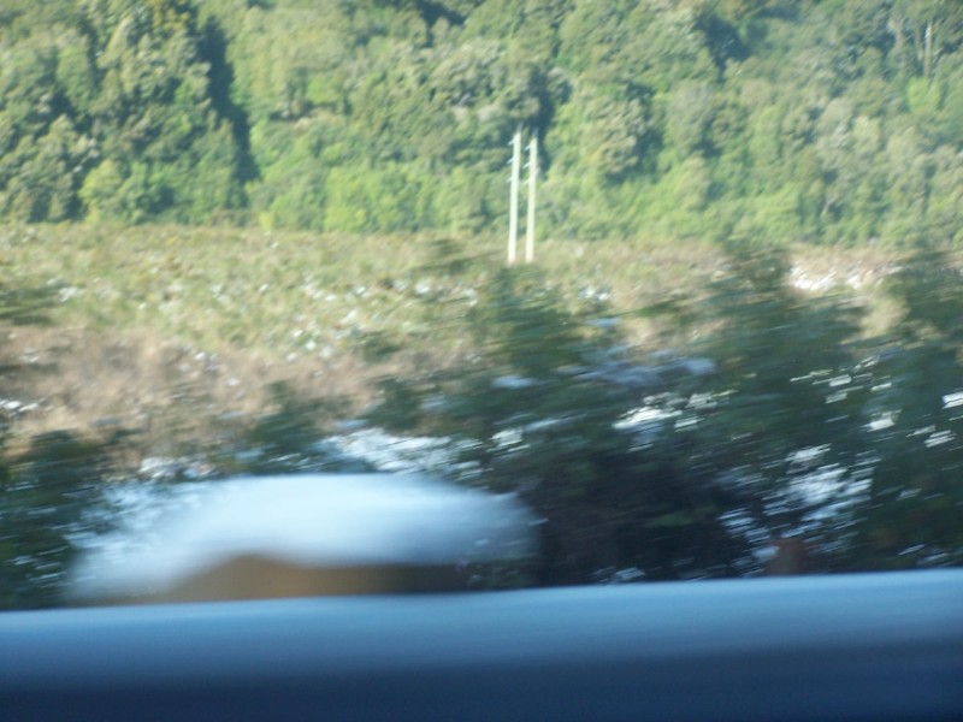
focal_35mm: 139
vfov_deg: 10.7
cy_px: 361
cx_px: 482
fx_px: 3867
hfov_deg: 14.2
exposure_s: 1/180
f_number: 3.2
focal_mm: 23.1
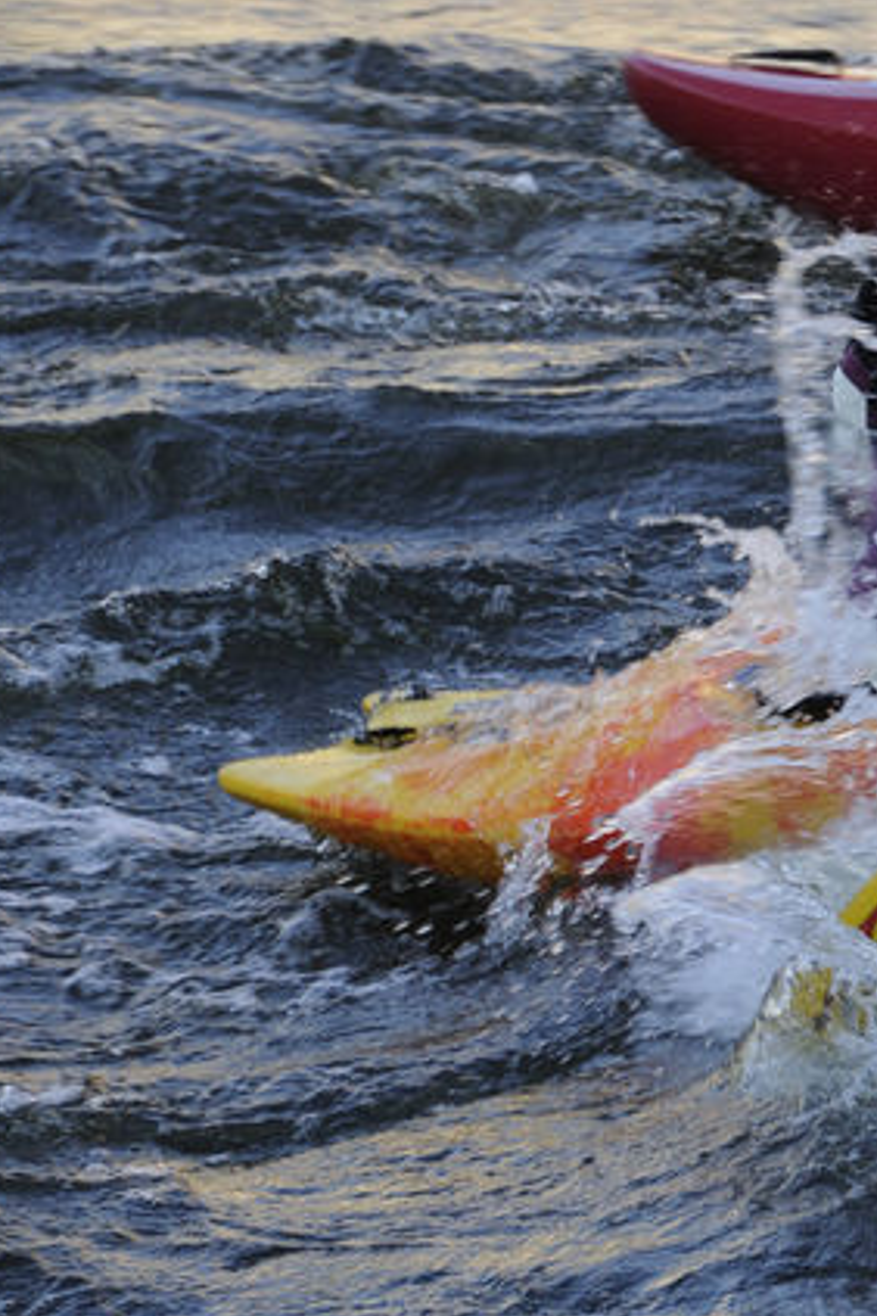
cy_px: 703
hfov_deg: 3.6
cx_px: 1256
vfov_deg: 5.4
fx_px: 13994
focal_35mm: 383
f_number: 8
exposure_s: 1/200
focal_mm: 120
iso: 320
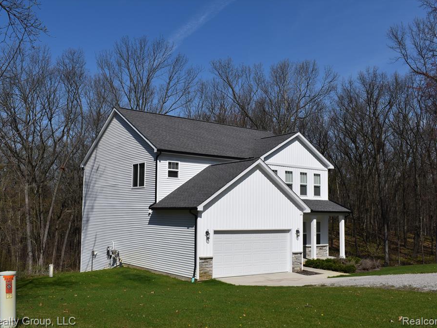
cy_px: 164
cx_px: 203
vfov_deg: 39.7
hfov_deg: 51.3
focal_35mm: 36
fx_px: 455
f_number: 10
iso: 100
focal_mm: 22
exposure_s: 1/400
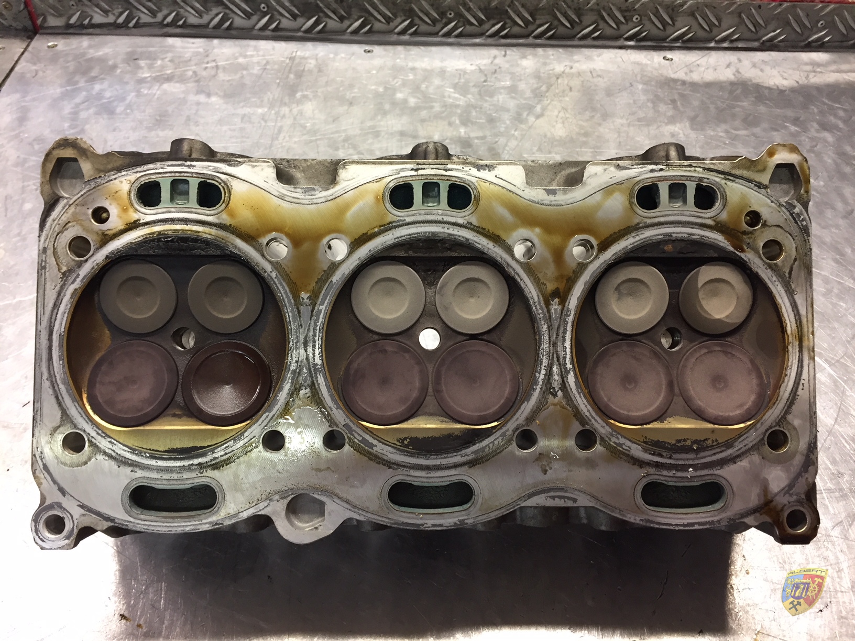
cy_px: 320
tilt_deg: -49.1
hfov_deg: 61.7
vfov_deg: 48.2
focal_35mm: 29
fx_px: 716
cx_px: 428
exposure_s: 1/33
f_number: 2.2
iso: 125
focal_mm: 4.15
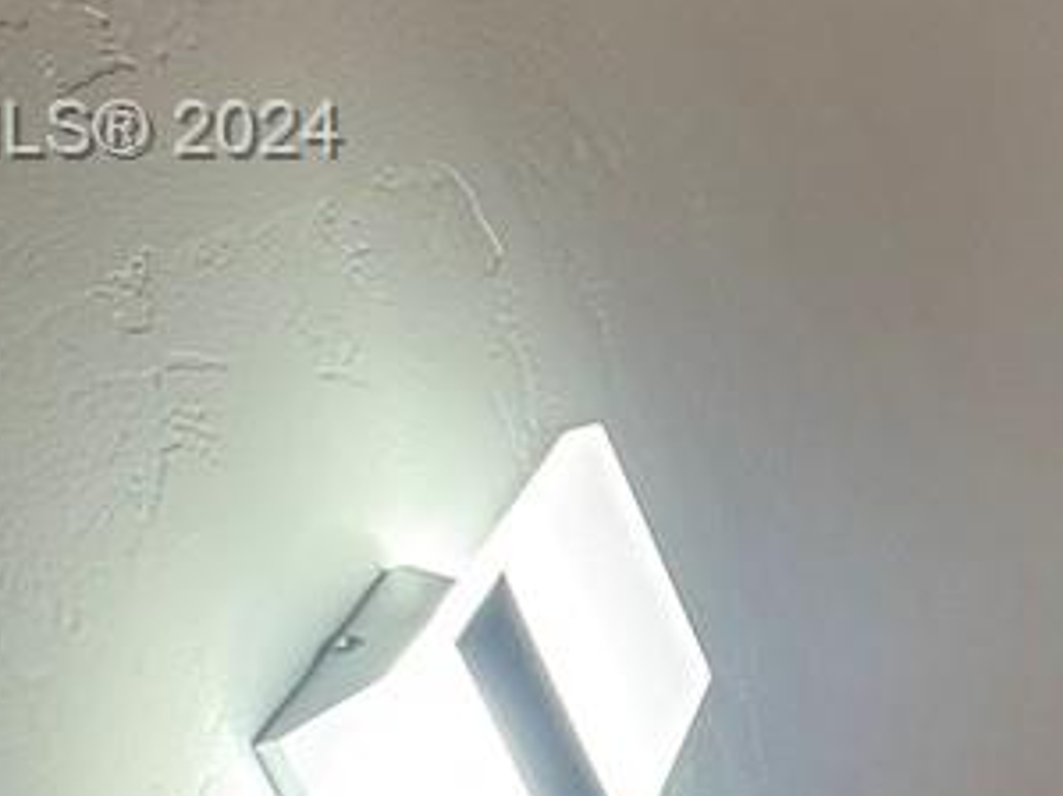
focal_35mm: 75
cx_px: 2048
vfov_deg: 19.4
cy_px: 135
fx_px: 2302
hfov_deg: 18.5
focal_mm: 2.22
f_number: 2.2
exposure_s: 1/120
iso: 250
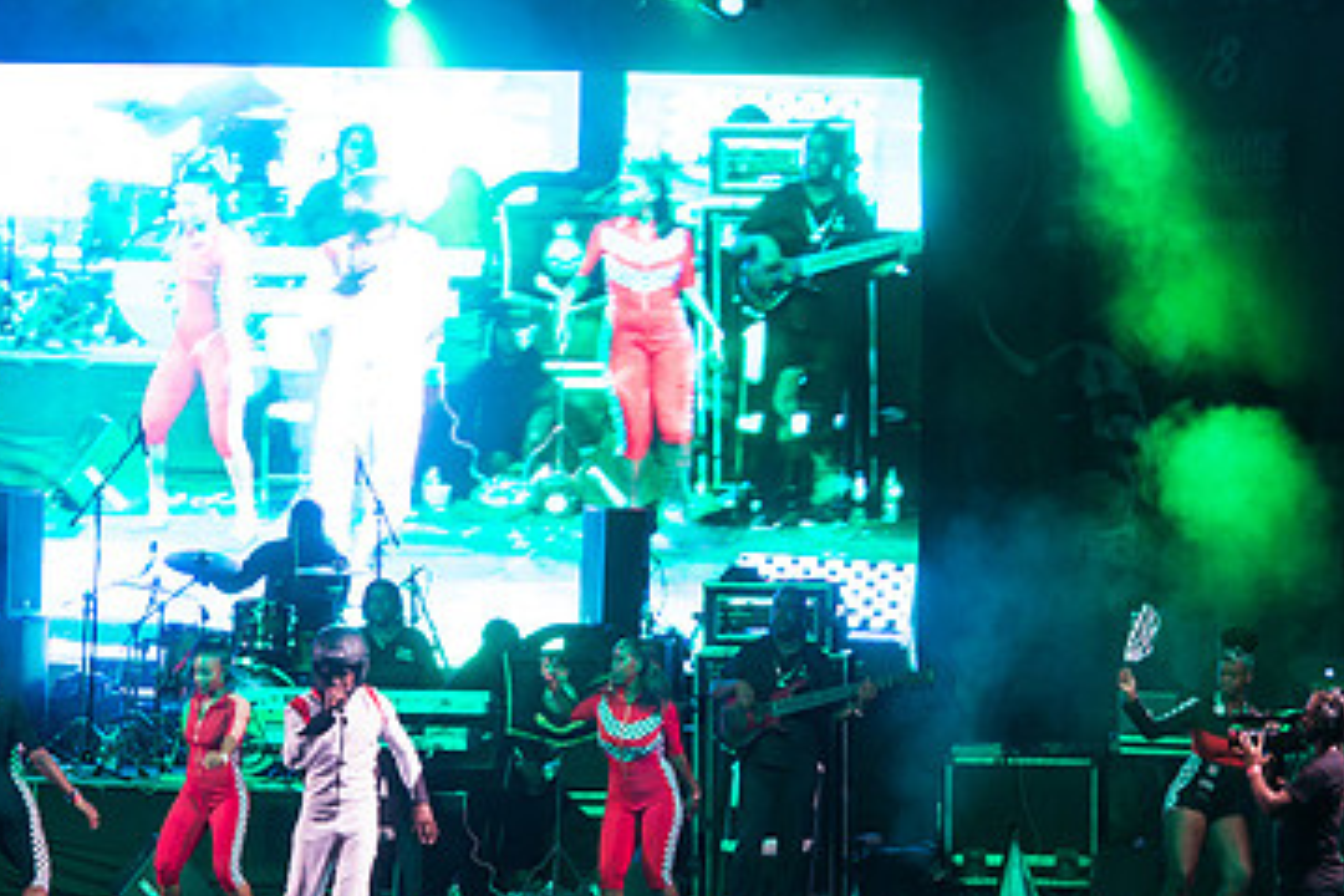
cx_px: 489
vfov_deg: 4.4
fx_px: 11722
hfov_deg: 6.6
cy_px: 627
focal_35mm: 314
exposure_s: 1/200
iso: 3200
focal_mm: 195
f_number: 5.6
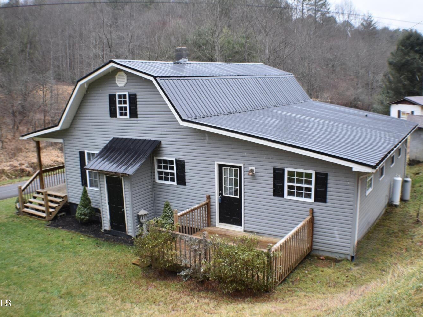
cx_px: 211
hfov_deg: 37.8
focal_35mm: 51
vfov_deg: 28.8
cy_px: 158
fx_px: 618
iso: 400
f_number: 5
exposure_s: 1/100
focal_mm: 31
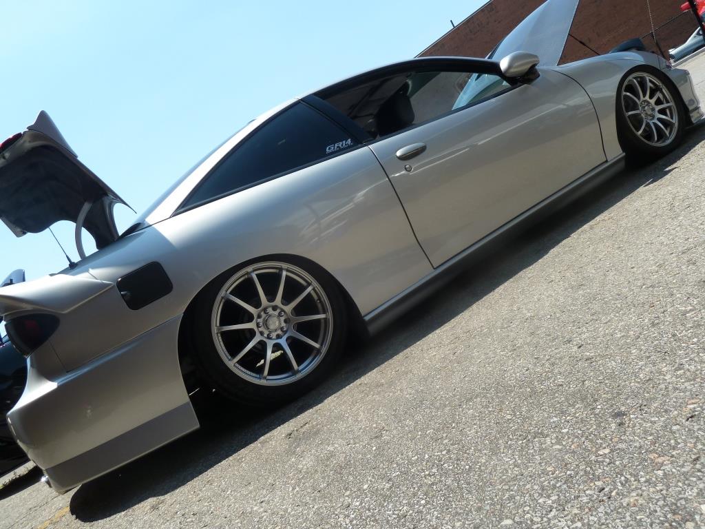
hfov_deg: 69.4
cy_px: 264
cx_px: 352
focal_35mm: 25
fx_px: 509
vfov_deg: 54.9
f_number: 4
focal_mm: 4.1
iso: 80
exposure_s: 1/400
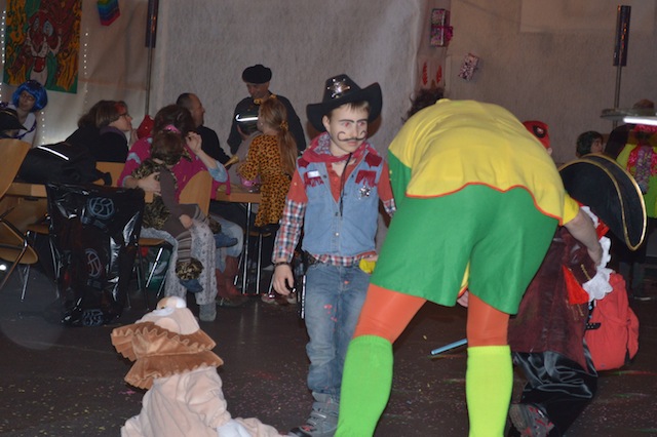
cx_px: 328
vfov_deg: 16.5
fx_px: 1505
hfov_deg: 24.6
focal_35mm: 82
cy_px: 218
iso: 800
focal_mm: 55
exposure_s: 1/30
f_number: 5.6
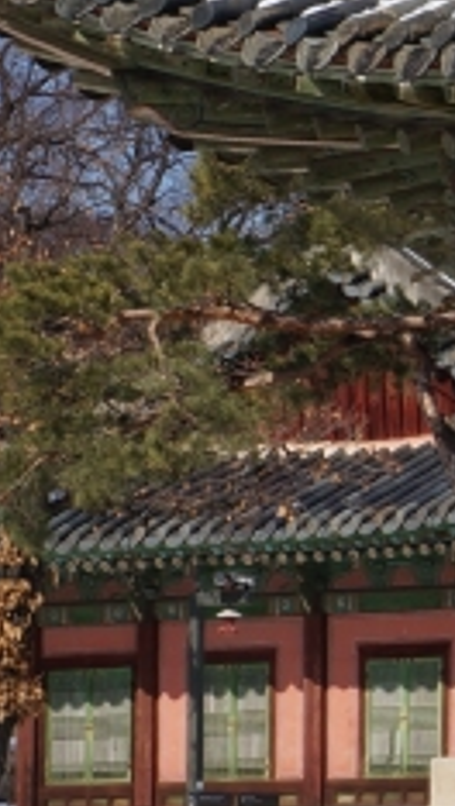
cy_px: 331
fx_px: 4157
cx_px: 1231
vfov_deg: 11.1
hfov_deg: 5.9
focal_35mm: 194
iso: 200
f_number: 13
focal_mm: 29
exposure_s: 1/400
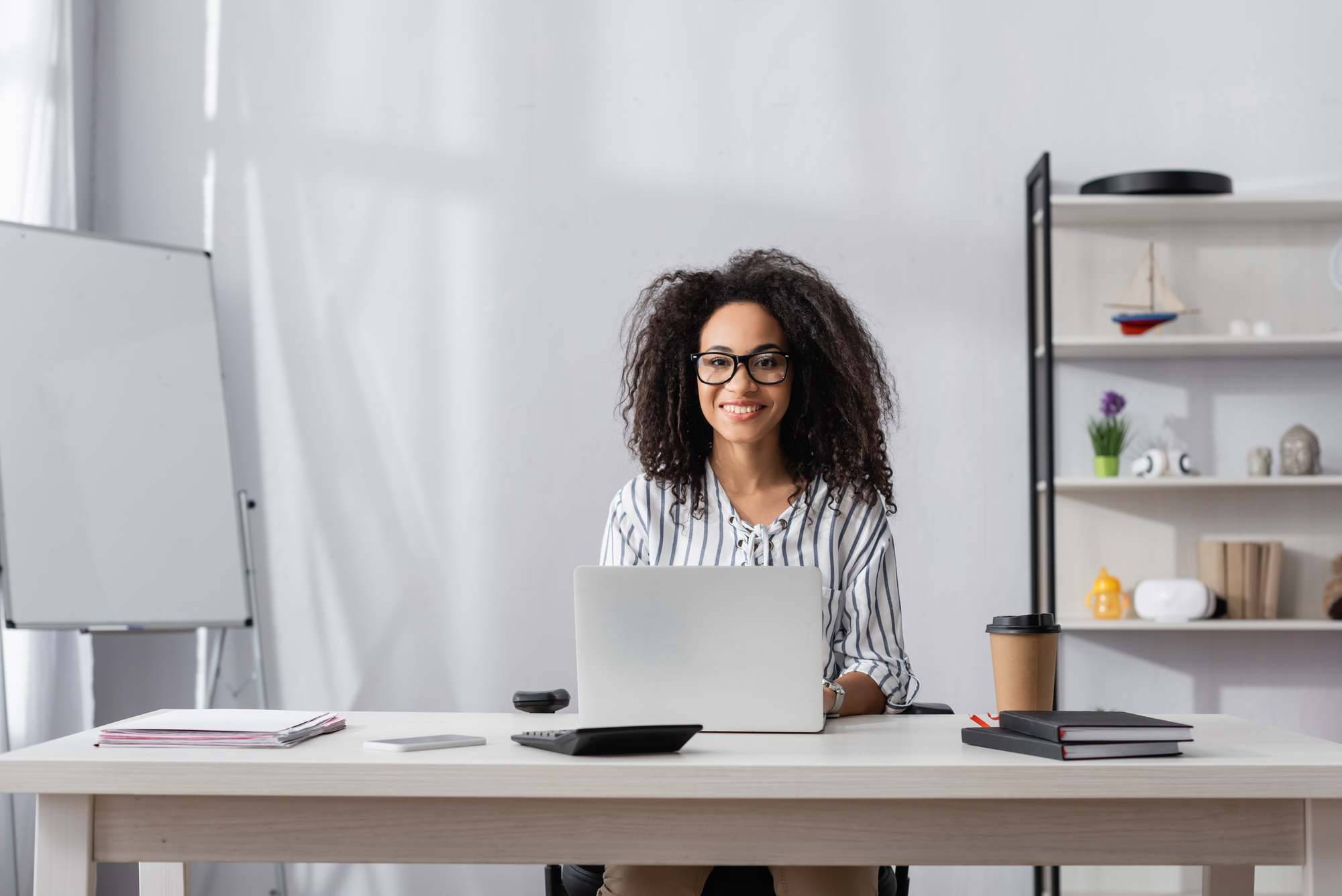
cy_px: 448
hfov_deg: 39.6
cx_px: 671
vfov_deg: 27.0
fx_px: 1864
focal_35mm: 50
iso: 125
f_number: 3.5
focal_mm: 50
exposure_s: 1/200
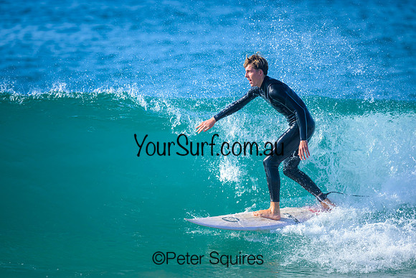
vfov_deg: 1.7
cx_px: 208
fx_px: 9246
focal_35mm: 800
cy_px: 139
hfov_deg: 2.6
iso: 640
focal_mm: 800
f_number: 6.3
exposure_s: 1/2500
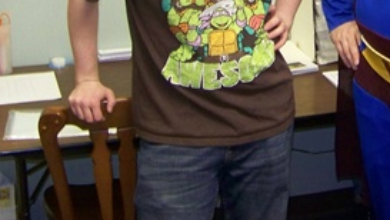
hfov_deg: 23.7
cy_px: -63
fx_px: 911
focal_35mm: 88
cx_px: 325
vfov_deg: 13.3
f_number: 2.8
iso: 200
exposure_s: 1/30
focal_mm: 5.85
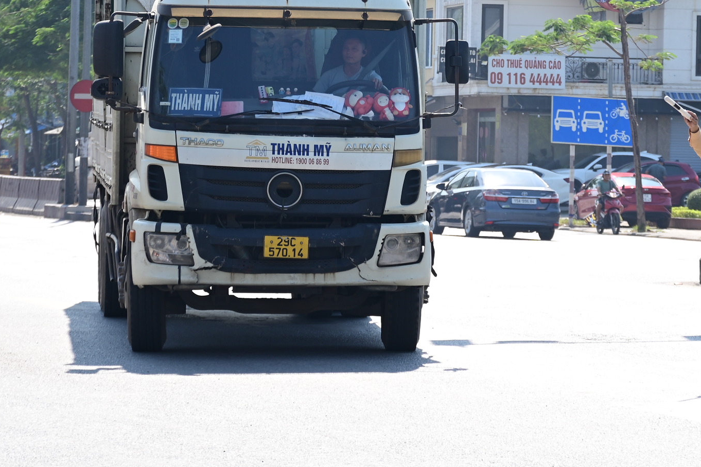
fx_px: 3797
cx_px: 433
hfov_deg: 10.5
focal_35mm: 195
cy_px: 149
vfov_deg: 7.0
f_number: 8
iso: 100
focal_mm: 90
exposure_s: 1/200
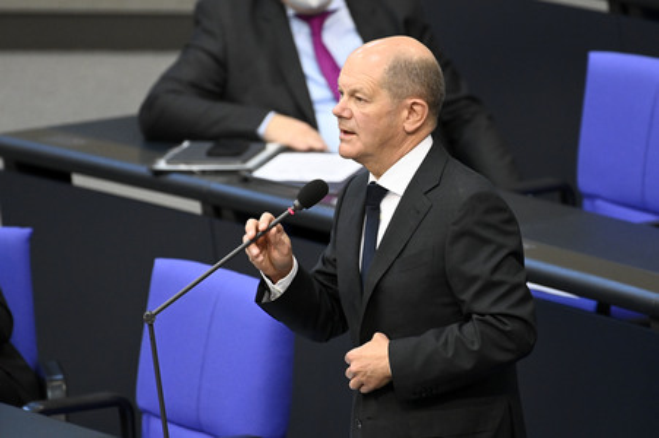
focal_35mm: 450
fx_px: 8231
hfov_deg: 4.6
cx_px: 330
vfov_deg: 3.1
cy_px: 219
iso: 8000
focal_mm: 450
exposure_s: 1/250
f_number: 5.6
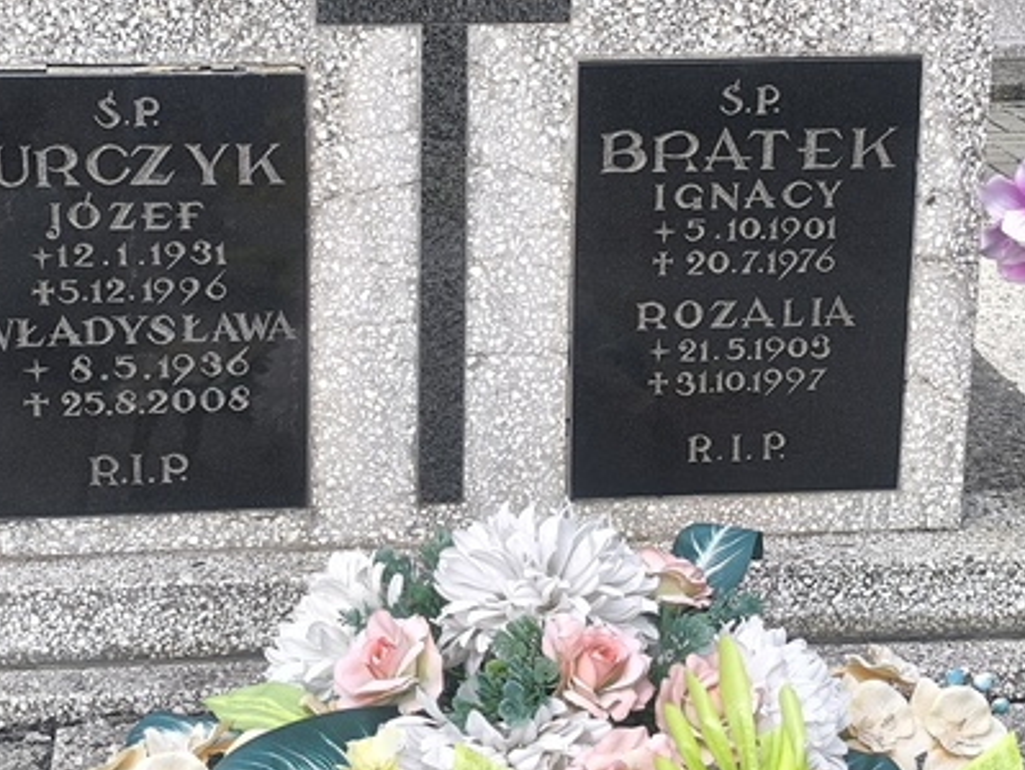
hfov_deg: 32.1
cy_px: 294
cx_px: 425
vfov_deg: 24.4
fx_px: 1778
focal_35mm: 60
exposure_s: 1/800
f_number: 1.65
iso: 50
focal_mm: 6.14
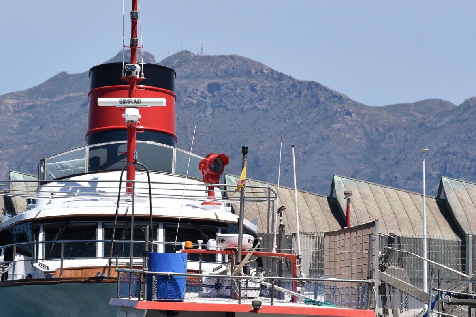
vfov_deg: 2.9
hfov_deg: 4.3
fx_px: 6319
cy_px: 197
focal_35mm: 478
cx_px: 166
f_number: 8
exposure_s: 1/500
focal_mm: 160
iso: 100
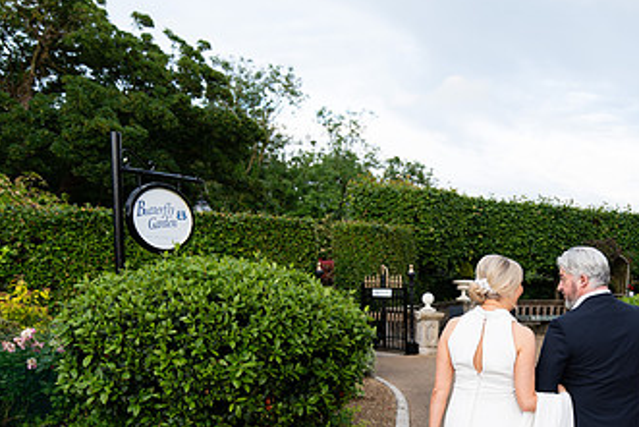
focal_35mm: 42
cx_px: 508
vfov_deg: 30.9
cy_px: 360
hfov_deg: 44.2
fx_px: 746
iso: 125
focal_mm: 24
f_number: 2.8
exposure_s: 1/200
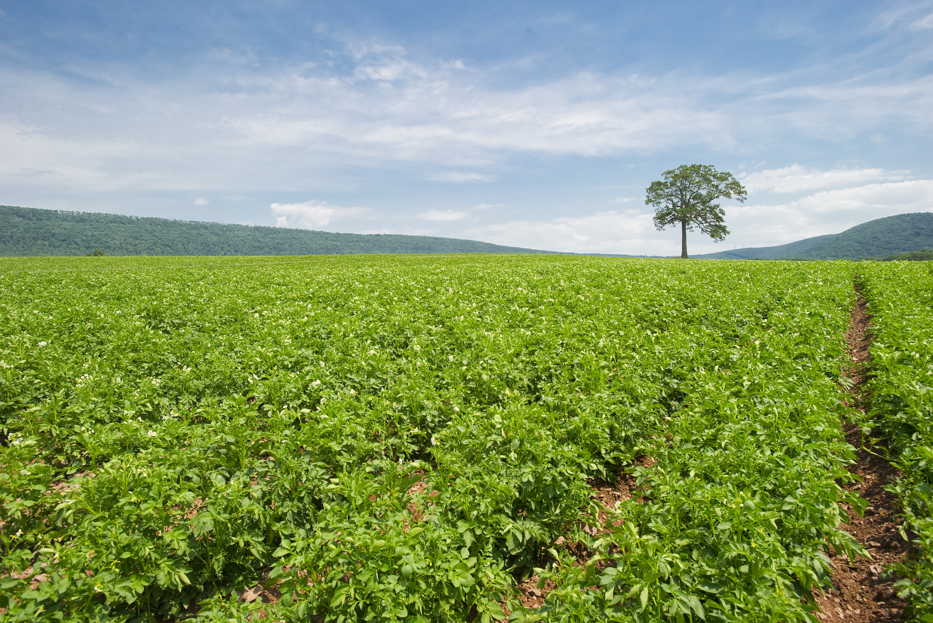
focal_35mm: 21
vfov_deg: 59.5
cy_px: 311
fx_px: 544
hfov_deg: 81.2
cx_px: 463
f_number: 9
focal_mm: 20
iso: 200
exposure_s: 1/320
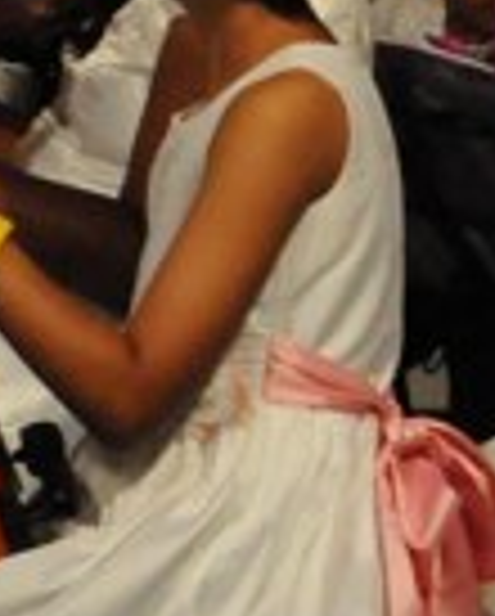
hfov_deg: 1.4
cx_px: 837
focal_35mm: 1110
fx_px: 20277
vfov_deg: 1.7
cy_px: -162
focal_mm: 135
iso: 3200
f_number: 10
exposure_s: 1/100
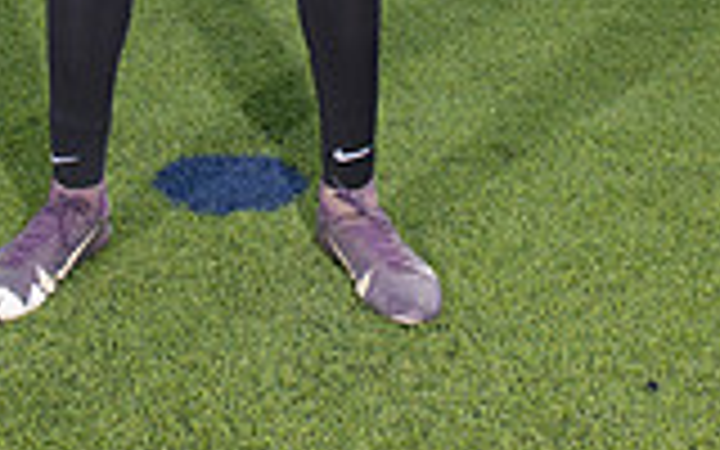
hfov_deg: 20.1
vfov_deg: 11.3
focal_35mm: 103
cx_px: 220
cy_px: -508
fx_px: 2021
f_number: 7.1
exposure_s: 1/320
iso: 125
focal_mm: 36
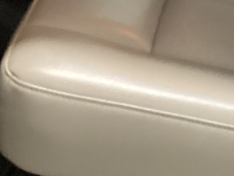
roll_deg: +0.3
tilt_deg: -18.5
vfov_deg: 8.4
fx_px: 1116
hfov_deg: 11.9
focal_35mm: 165
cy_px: -220
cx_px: 214
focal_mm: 3.3
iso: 640
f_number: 2.4
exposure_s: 1/30
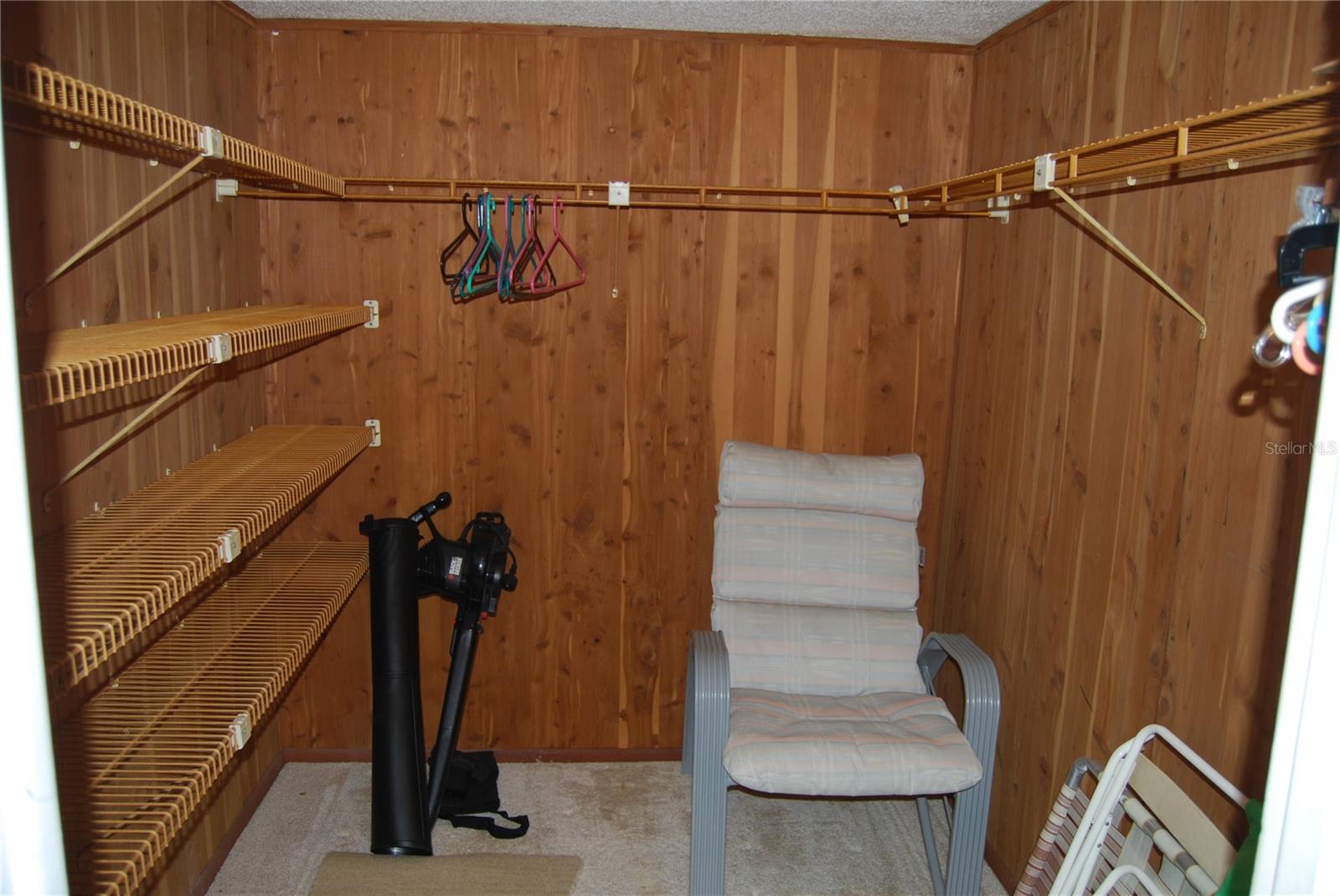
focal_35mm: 27
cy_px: 448
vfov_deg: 48.0
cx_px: 670
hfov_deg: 67.3
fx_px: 1006
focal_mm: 18
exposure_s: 1/60
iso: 200
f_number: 3.5
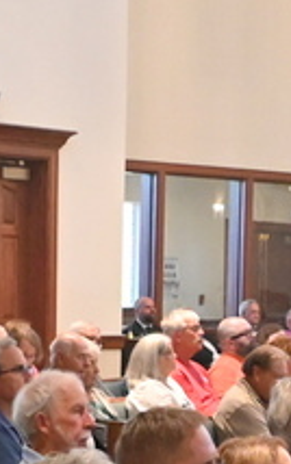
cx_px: 430
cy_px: 615
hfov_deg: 7.1
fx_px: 2319
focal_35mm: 183
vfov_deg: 11.1
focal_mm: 24
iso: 7200
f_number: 4
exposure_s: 1/160
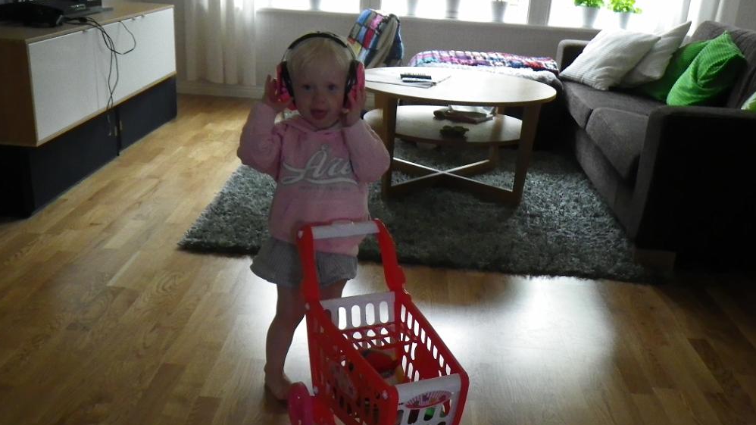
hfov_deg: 52.8
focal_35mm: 38
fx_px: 762
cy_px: 277
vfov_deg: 31.0
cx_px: 383
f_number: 3.8
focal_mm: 6.1
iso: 640
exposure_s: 1/50
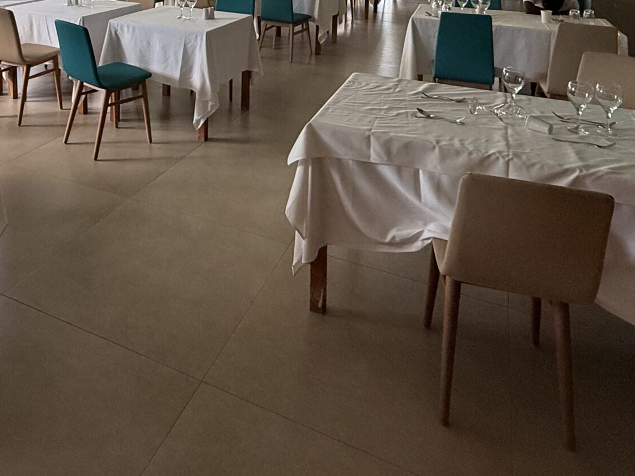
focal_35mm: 32
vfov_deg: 36.7
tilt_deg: -2.8
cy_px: -56
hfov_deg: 55.4
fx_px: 587
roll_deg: -1.0
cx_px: 202
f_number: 2.2
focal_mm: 2.22
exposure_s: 1/99
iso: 160
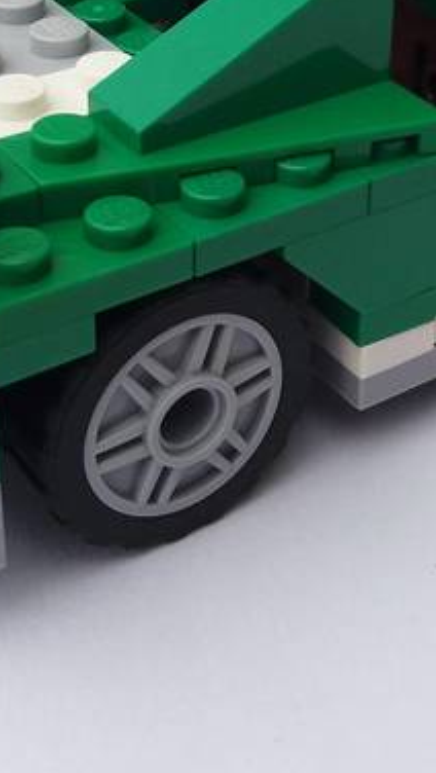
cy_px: 120
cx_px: 311
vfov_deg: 28.1
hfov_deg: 16.5
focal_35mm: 73
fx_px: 1498
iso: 64
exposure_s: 1/384
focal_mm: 3.7
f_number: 1.9
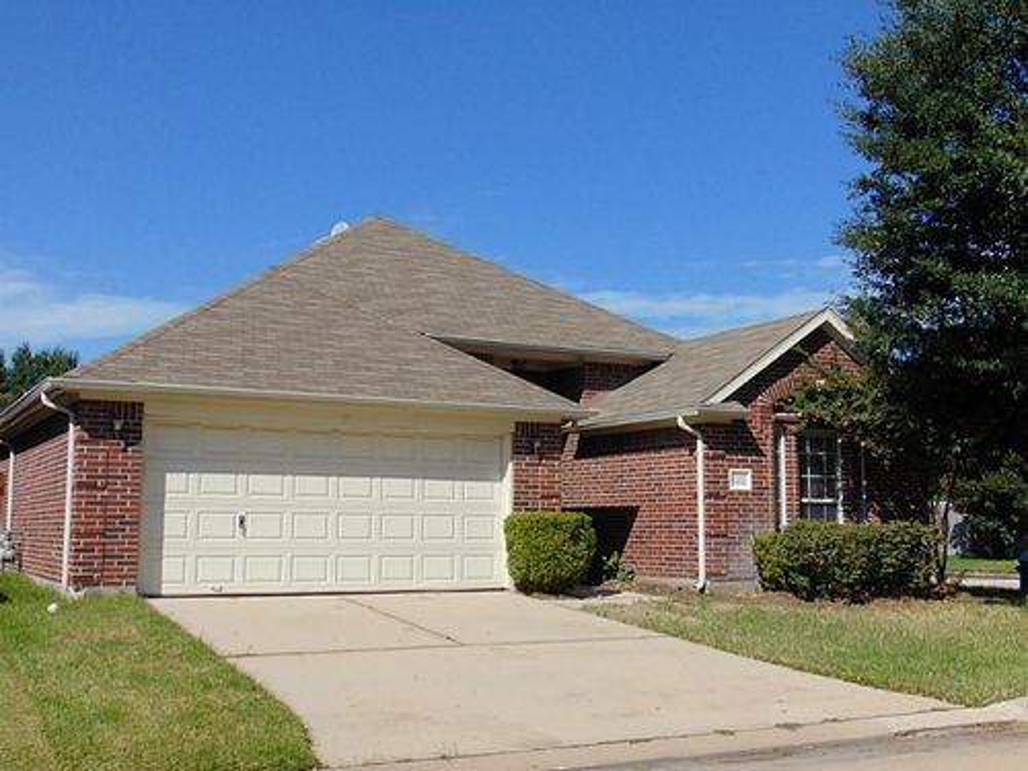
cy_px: 386
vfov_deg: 34.3
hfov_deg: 44.8
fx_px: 1247
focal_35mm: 42
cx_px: 514
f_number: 8.7
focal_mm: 7.6
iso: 80
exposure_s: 1/250
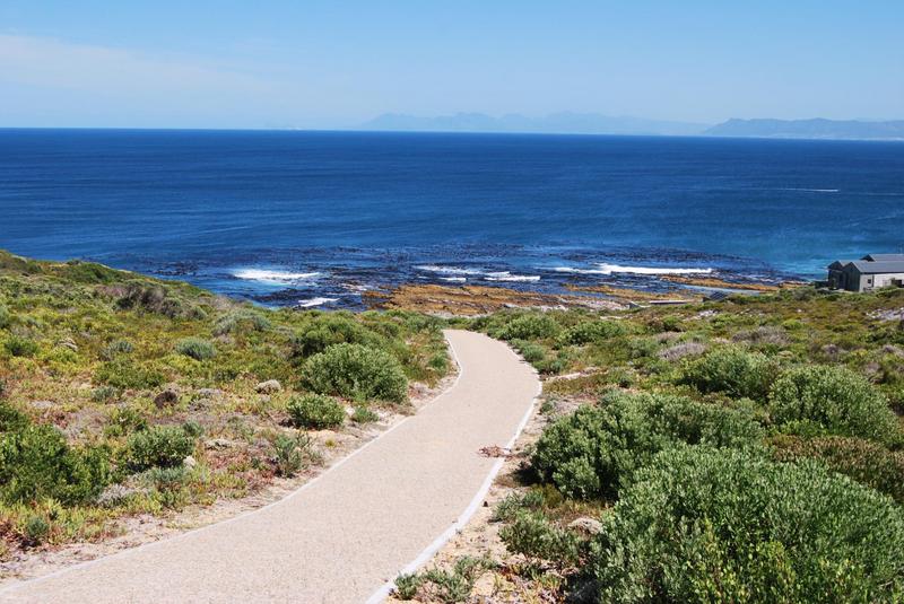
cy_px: 302
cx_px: 452
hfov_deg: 46.4
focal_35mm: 42
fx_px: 1056
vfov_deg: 32.0
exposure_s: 1/250
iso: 100
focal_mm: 28
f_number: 8
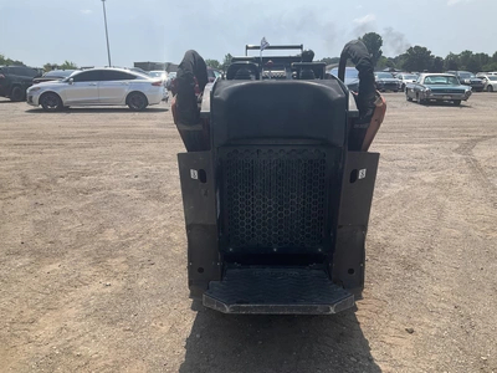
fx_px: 416
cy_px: 186
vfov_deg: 48.2
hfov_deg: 61.7
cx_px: 248
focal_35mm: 29
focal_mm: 3
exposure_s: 1/1730
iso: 25
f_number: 1.8
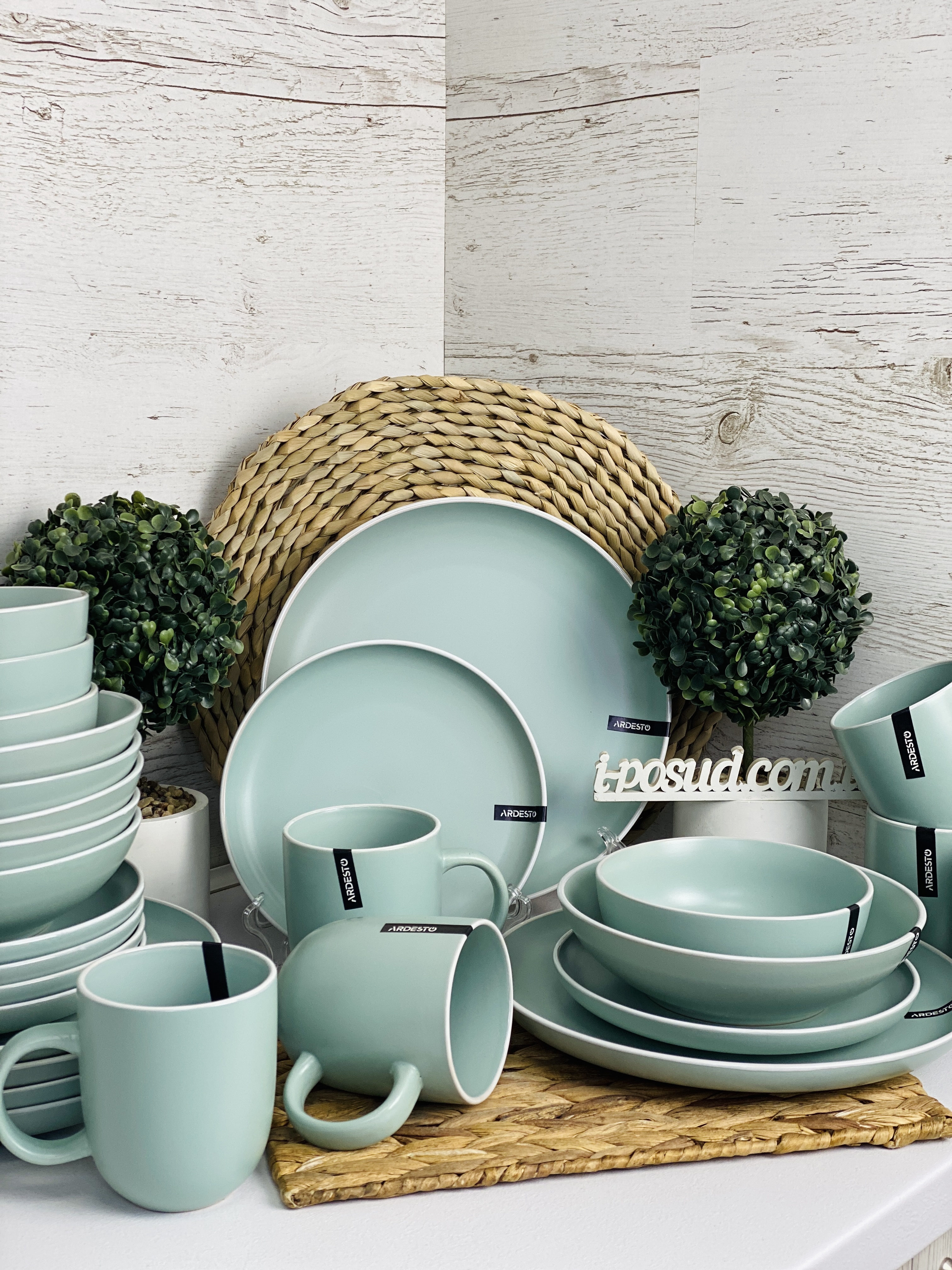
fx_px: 1907
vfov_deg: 36.8
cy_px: 635
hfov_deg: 28.0
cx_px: 476
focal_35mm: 52
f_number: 2
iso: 40
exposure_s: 1/100
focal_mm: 6
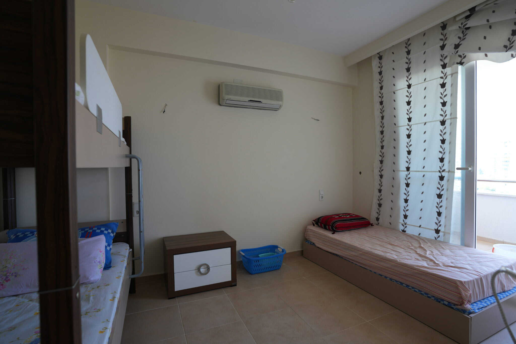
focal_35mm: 17
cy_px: 172
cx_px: 258
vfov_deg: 70.4
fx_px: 244
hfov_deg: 93.3
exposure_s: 1/60
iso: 160
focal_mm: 17
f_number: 4
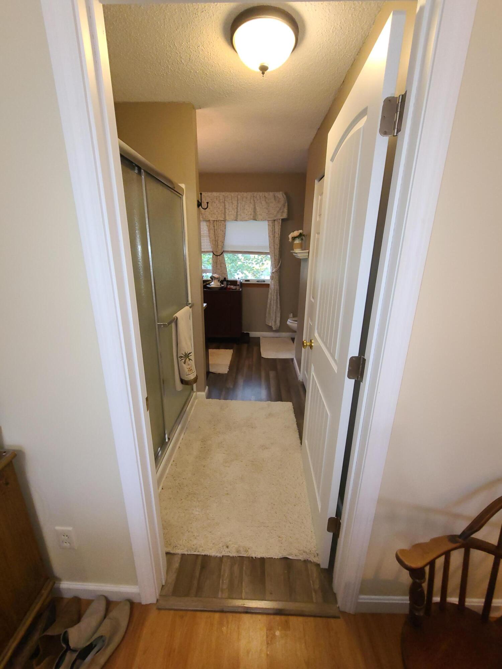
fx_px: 251
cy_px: 334
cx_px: 251
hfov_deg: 89.9
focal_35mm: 13
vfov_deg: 106.2
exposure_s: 1/60
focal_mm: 2.2
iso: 250
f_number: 2.2
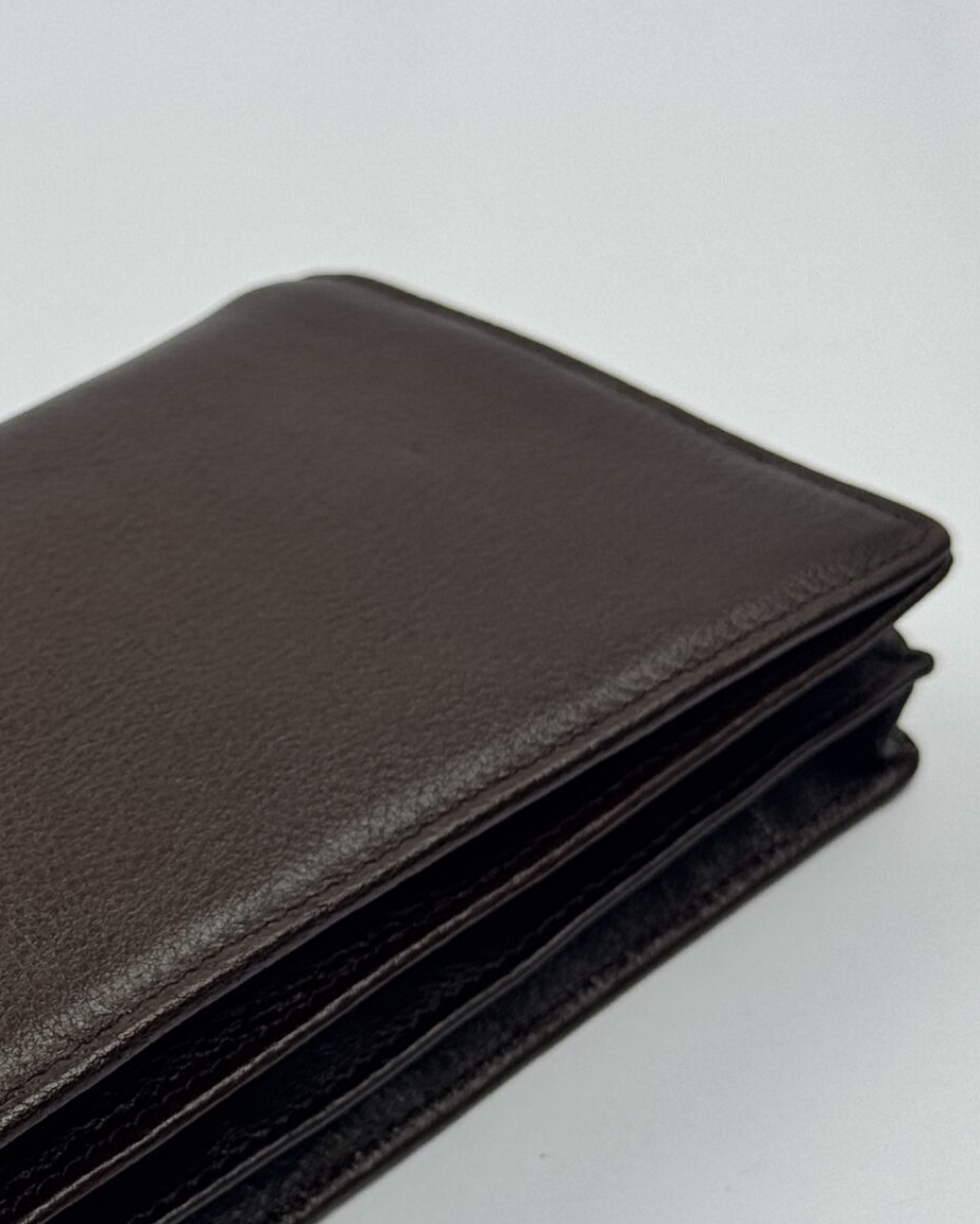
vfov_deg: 18.4
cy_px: 800
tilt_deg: -35.4
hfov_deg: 14.6
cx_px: -19
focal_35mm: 104
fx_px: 3769
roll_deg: +1.6
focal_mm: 6.76
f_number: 1.78
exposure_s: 1/527
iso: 64
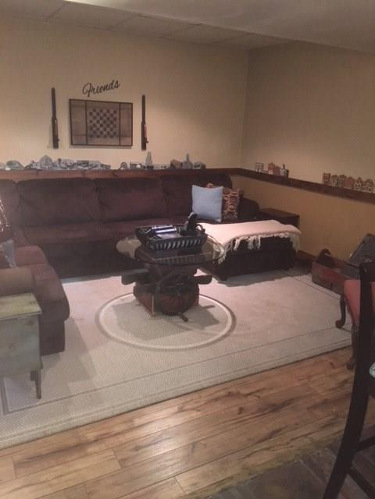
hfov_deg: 48.2
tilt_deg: -15.2
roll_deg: -2.6
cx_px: 188
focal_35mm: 29
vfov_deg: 61.7
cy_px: 250
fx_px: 419
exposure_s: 1/16
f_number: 2.2
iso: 250
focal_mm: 4.15
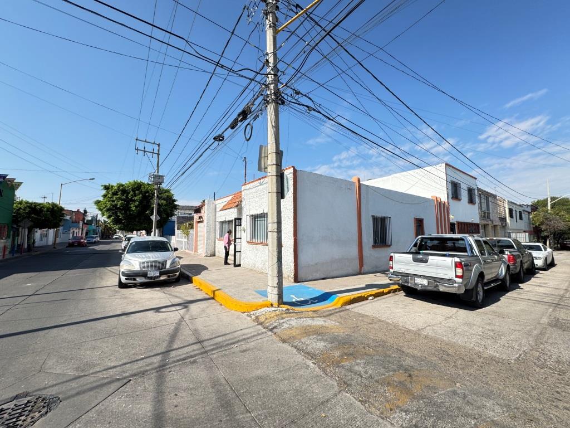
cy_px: 214
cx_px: 285
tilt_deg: +4.5
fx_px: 231
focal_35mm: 14
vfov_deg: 85.7
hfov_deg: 102.1
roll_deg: +0.3
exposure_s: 1/932
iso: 40
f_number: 2.2
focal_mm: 2.22
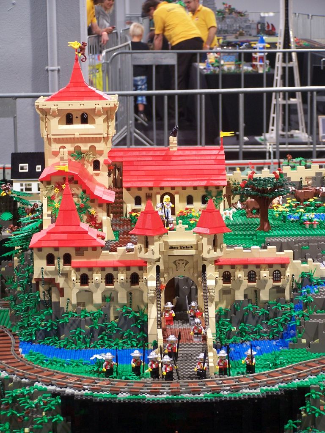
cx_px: 162
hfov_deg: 12.7
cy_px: 216
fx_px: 1465
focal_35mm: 117
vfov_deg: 16.8
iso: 80
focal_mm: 19.4
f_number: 3.2
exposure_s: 1/4
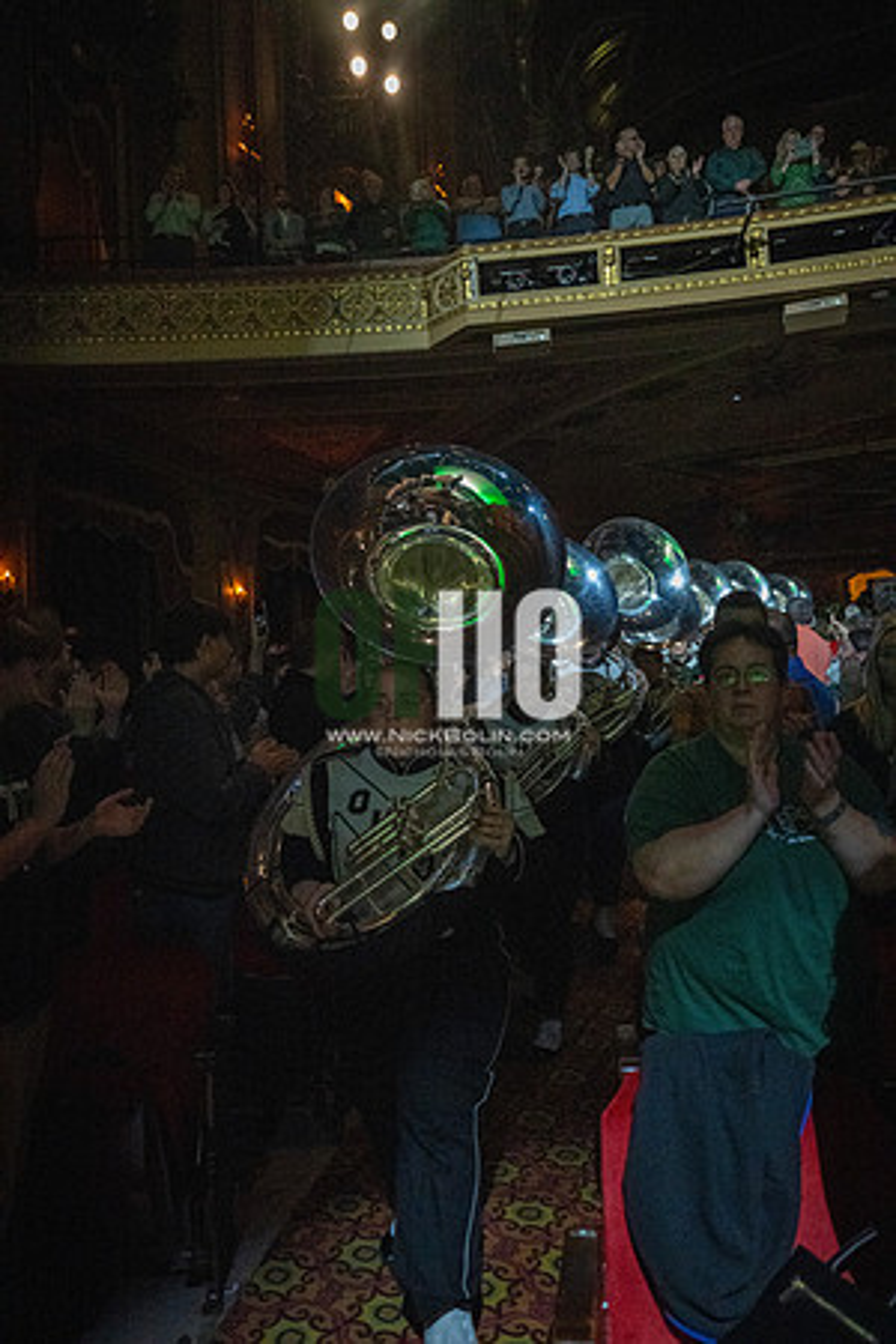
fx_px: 896
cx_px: 448
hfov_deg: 53.1
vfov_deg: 73.7
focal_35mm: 24
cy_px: 672
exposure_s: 1/500
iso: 20000
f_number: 2.8
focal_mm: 24
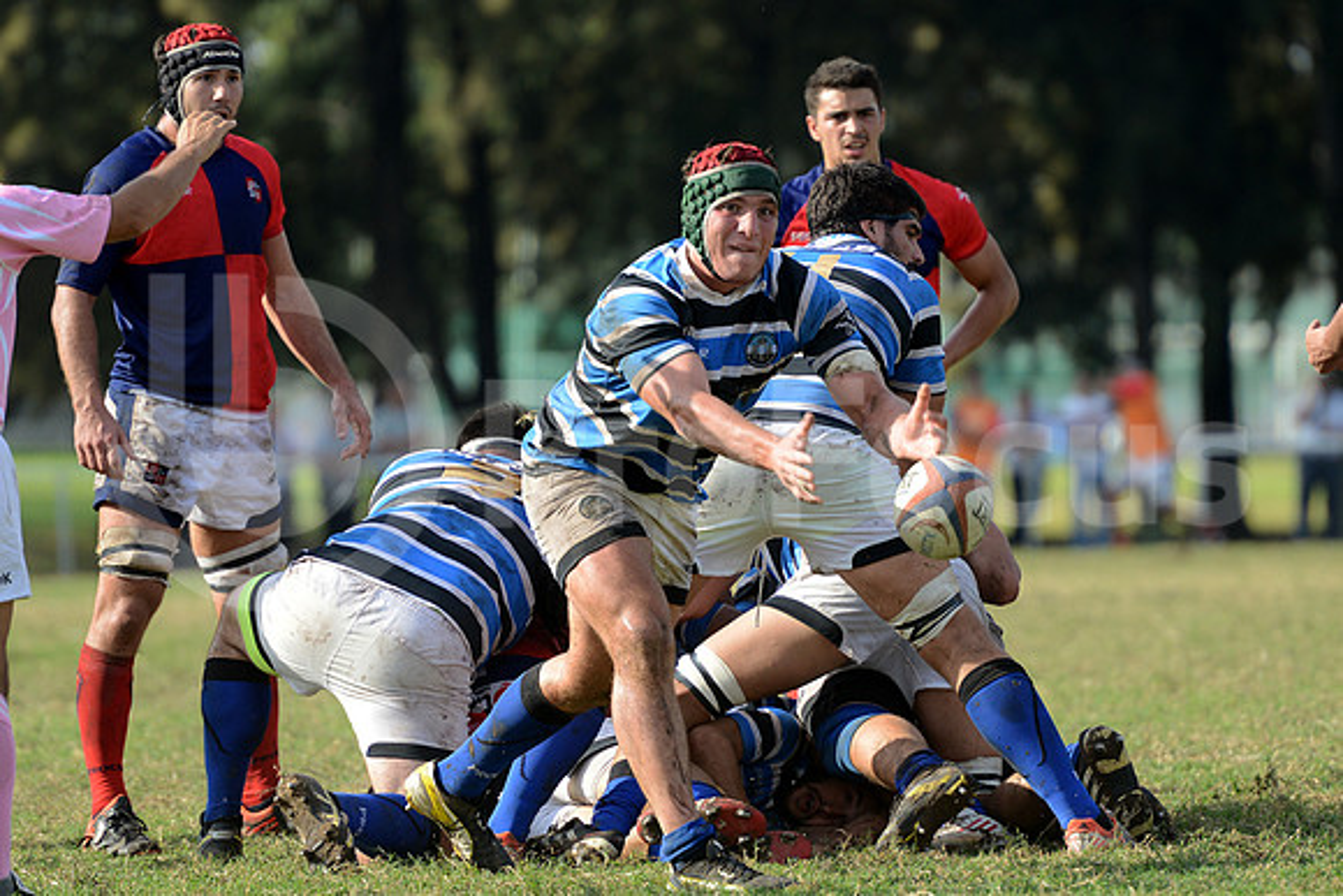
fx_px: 10448
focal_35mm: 280
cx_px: 672
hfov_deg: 7.4
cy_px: 448
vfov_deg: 4.9
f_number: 4
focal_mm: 280
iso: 500
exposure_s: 1/1000
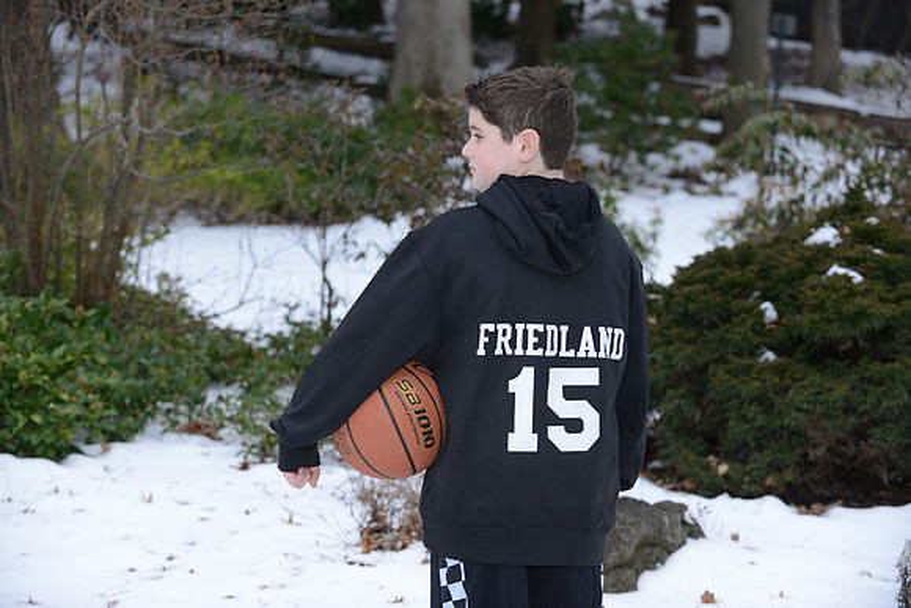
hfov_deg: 23.6
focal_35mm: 86
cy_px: 304
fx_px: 2177
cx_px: 456
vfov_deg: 15.9
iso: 800
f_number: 5
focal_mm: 86
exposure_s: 1/250
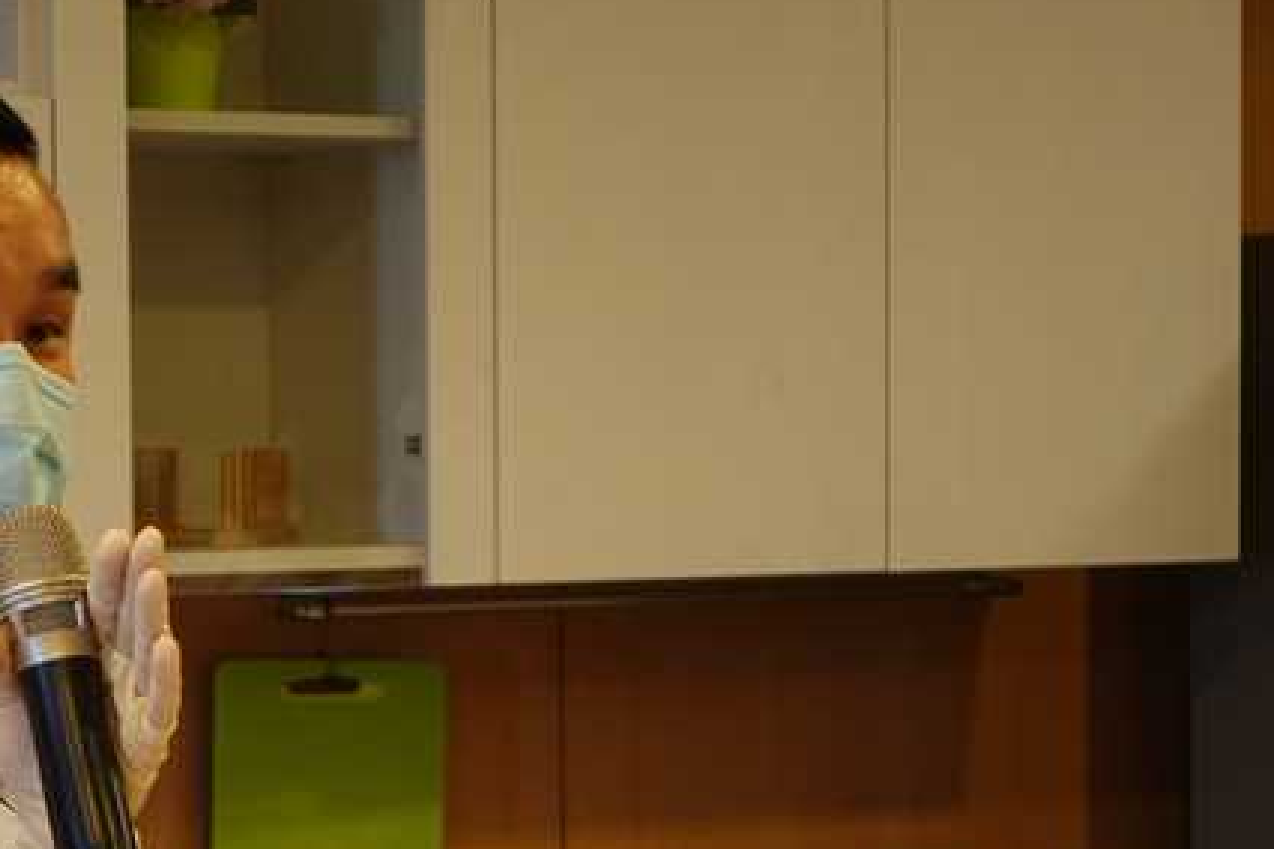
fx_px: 5237
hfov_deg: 13.8
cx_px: 191
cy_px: 876
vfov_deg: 9.2
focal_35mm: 148
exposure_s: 1/80
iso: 800
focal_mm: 25.7
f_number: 2.8
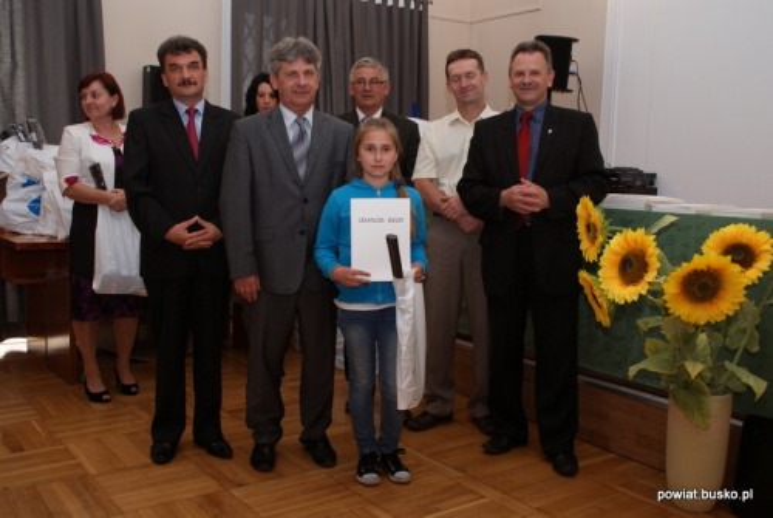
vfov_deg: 37.0
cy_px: 259
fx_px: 774
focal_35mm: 36
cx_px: 386
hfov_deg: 53.1
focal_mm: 24
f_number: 5.6
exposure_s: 1/60
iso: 400
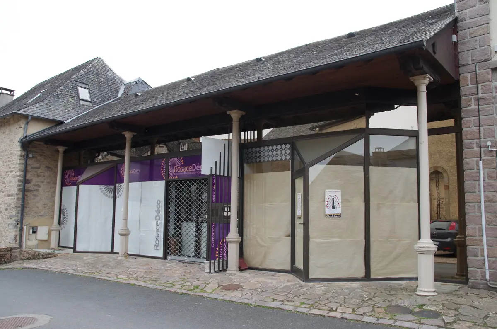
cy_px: 164
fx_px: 454
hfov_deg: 57.3
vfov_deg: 39.8
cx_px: 248
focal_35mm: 33
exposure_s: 1/500
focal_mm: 22
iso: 800
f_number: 8
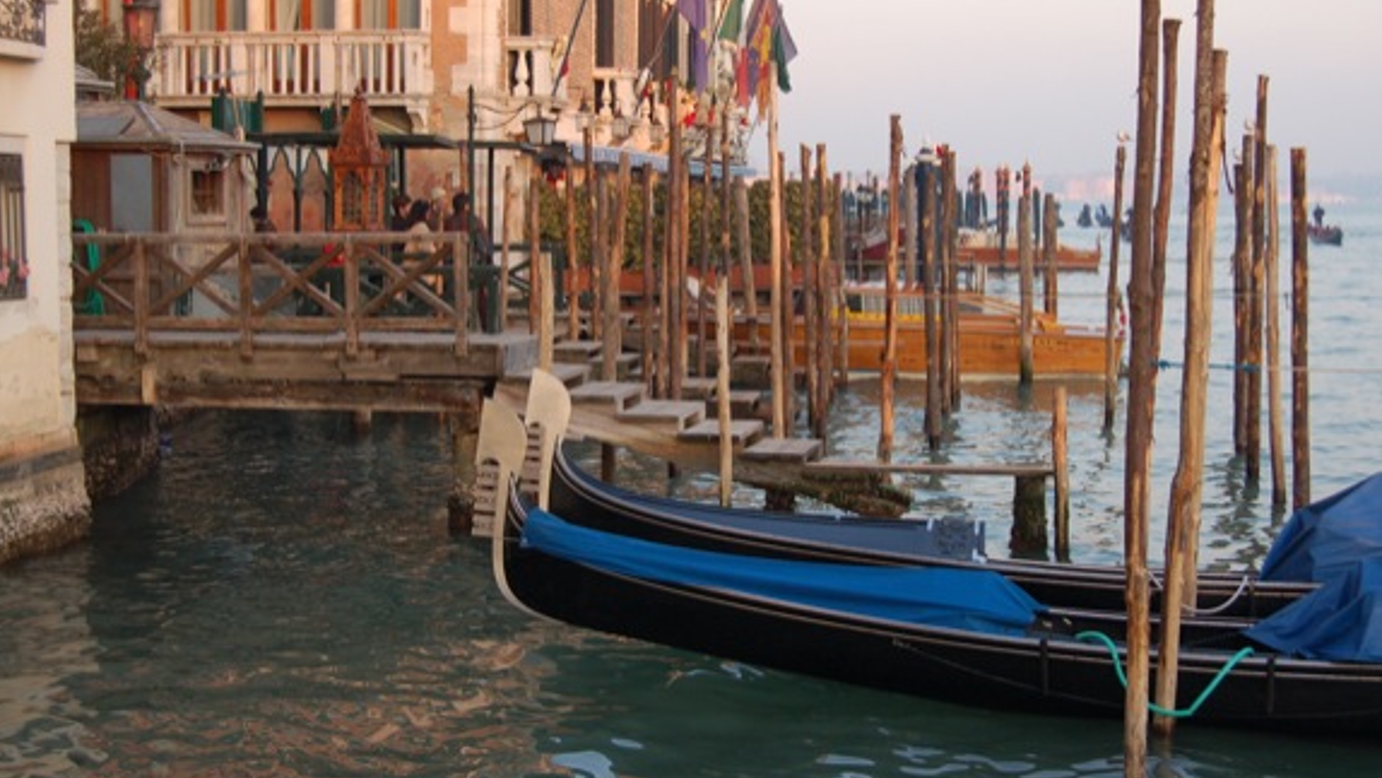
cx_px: 696
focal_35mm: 56
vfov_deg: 21.4
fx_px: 2052
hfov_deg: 37.2
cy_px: 307
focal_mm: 32
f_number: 5.6
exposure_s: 1/125
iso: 400
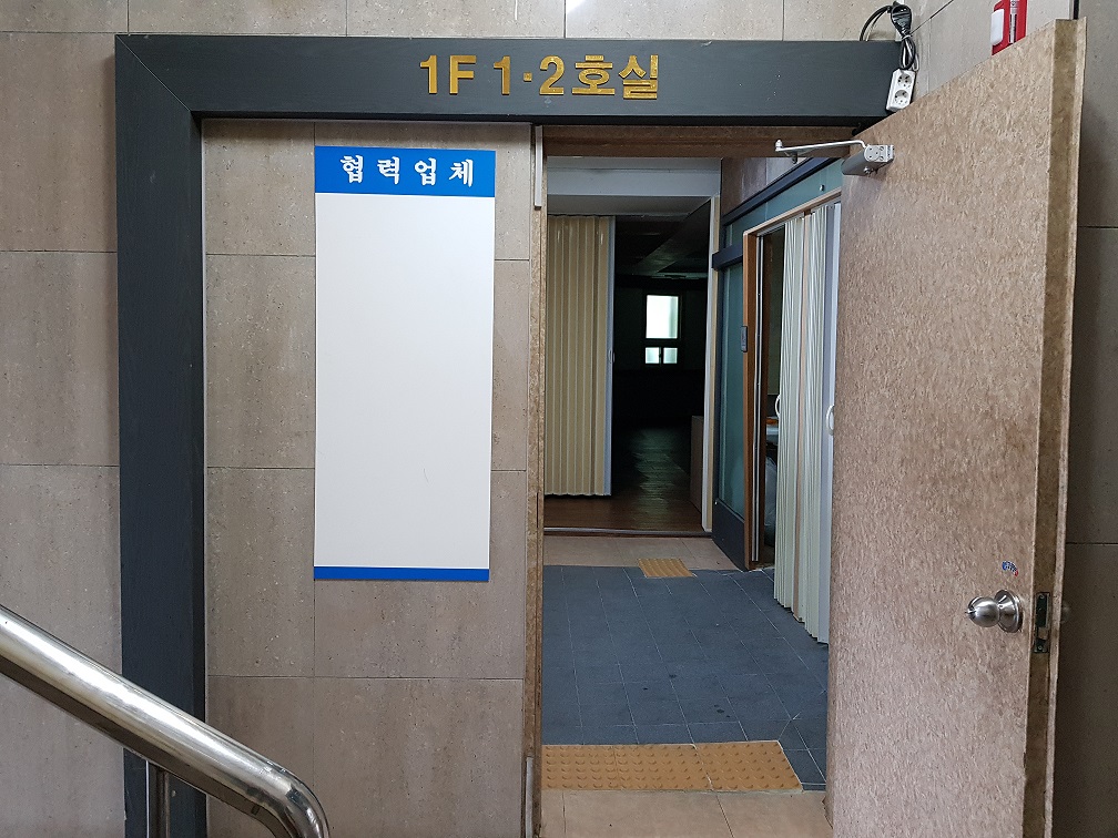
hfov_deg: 67.3
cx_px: 559
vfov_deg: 53.1
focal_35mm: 26
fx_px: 840
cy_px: 419
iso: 200
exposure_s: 1/40
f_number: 1.7
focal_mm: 4.2
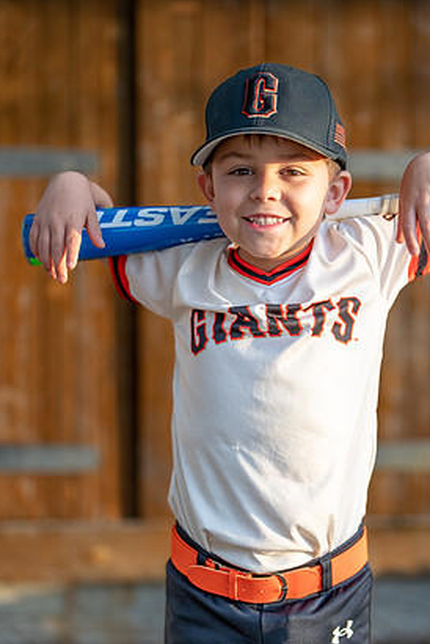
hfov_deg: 17.1
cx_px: 285
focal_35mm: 80
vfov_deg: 25.3
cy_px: 334
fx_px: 1431
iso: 100
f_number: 1.2
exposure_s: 1/1250
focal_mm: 50
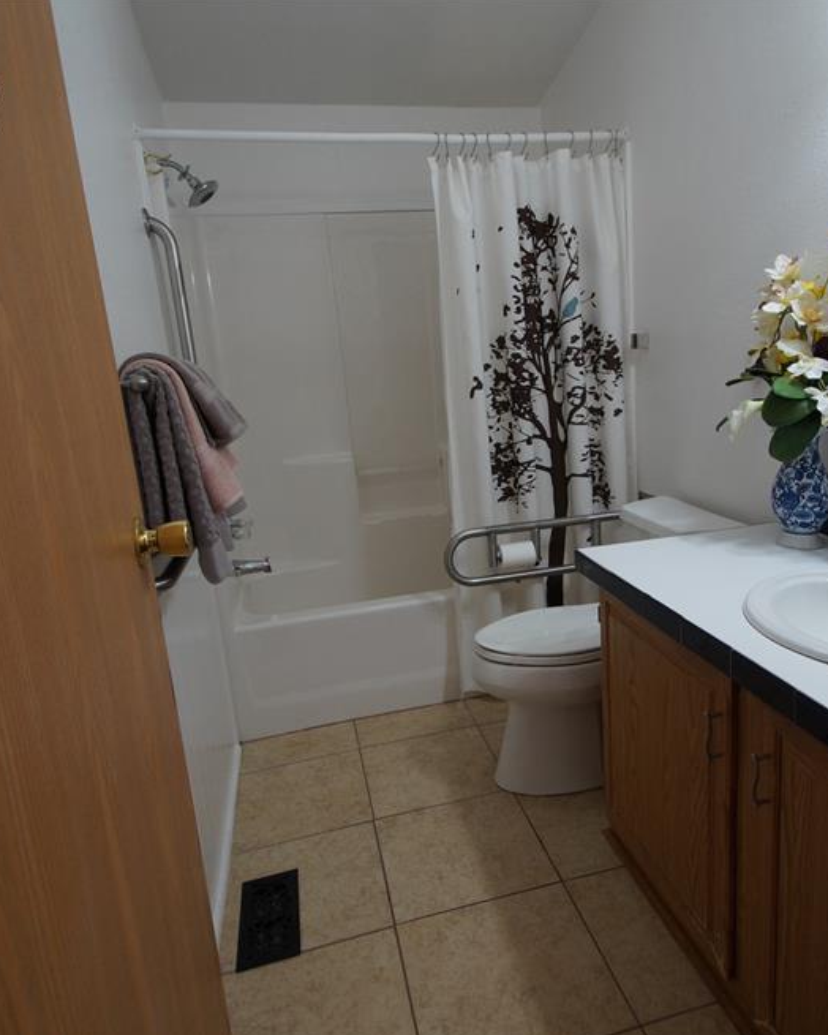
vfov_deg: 75.0
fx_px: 674
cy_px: 533
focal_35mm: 22
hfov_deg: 62.6
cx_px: 498
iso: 400
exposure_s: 1/60
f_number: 4
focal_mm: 10
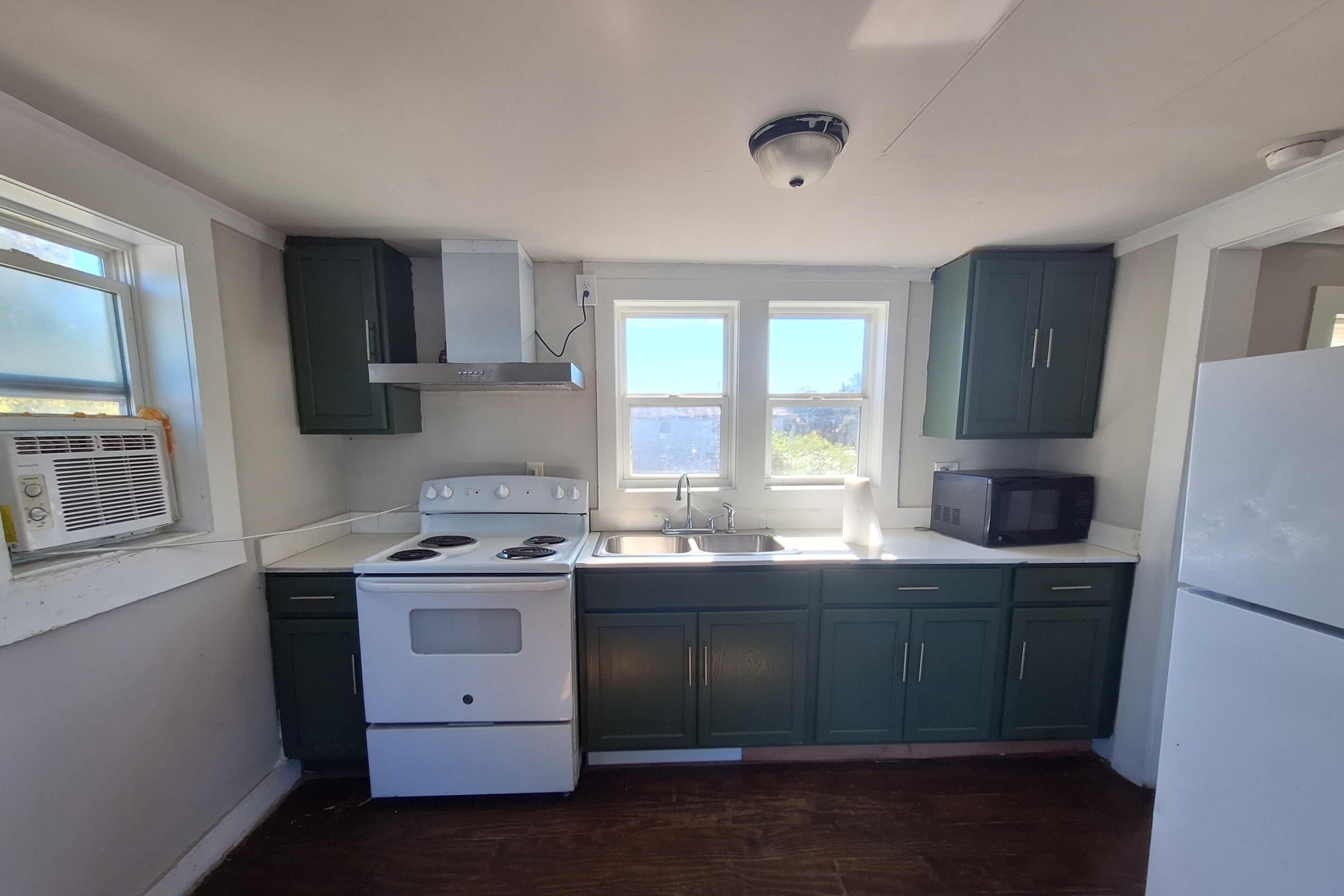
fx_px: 523
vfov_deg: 80.8
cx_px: 662
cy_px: 505
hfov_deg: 104.2
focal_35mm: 14
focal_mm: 1.74
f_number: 2.2
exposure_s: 1/120
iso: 50
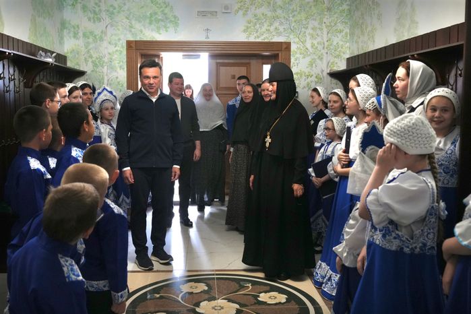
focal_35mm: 35
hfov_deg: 54.4
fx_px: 458
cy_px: 157
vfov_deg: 37.9
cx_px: 236
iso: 3200
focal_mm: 35
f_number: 5.6
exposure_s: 1/250
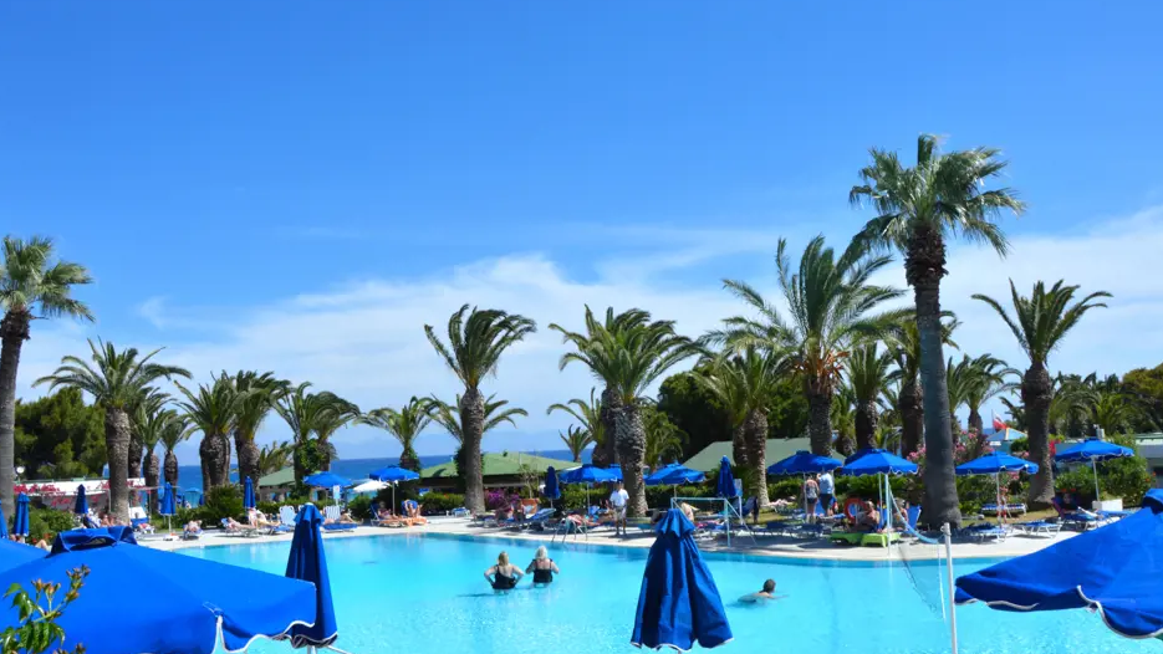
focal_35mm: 31
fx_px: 956
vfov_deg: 37.7
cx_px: 568
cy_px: 387
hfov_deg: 62.6
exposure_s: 1/100
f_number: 14
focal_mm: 18
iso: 100
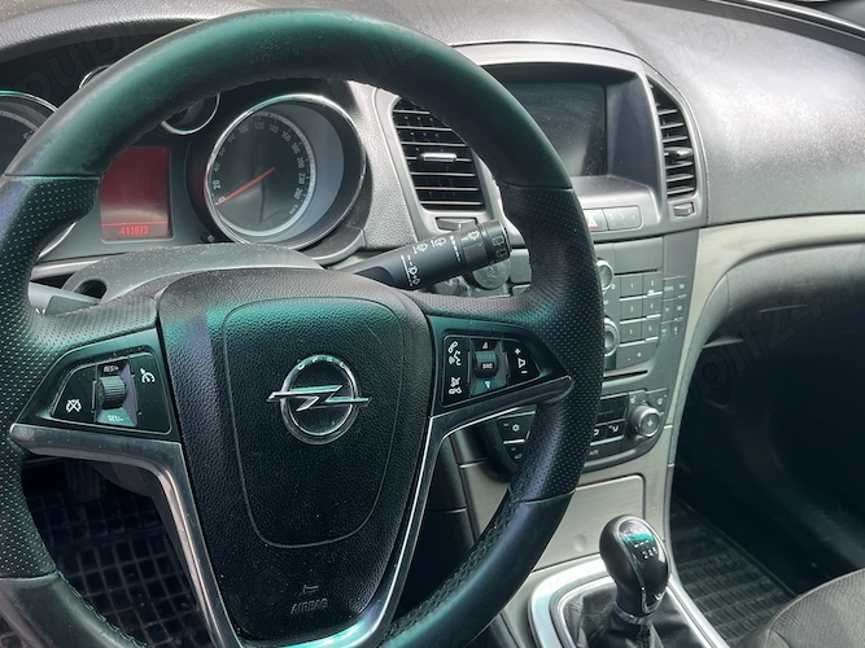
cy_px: 362
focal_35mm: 39
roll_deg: -10.6
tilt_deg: -31.1
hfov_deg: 47.2
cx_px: 301
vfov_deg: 36.8
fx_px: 974
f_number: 1.6
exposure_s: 1/122
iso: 40
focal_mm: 5.1
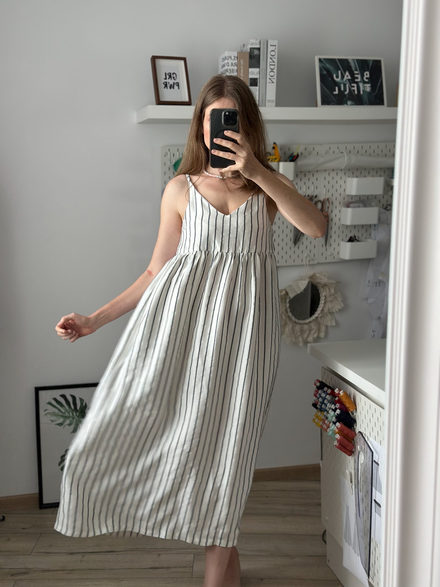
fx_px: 813
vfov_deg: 39.7
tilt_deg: -16.0
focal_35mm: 48
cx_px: 220
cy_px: 294
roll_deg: +1.1
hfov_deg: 30.3
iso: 125
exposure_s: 1/84
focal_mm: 6.86
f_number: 1.78
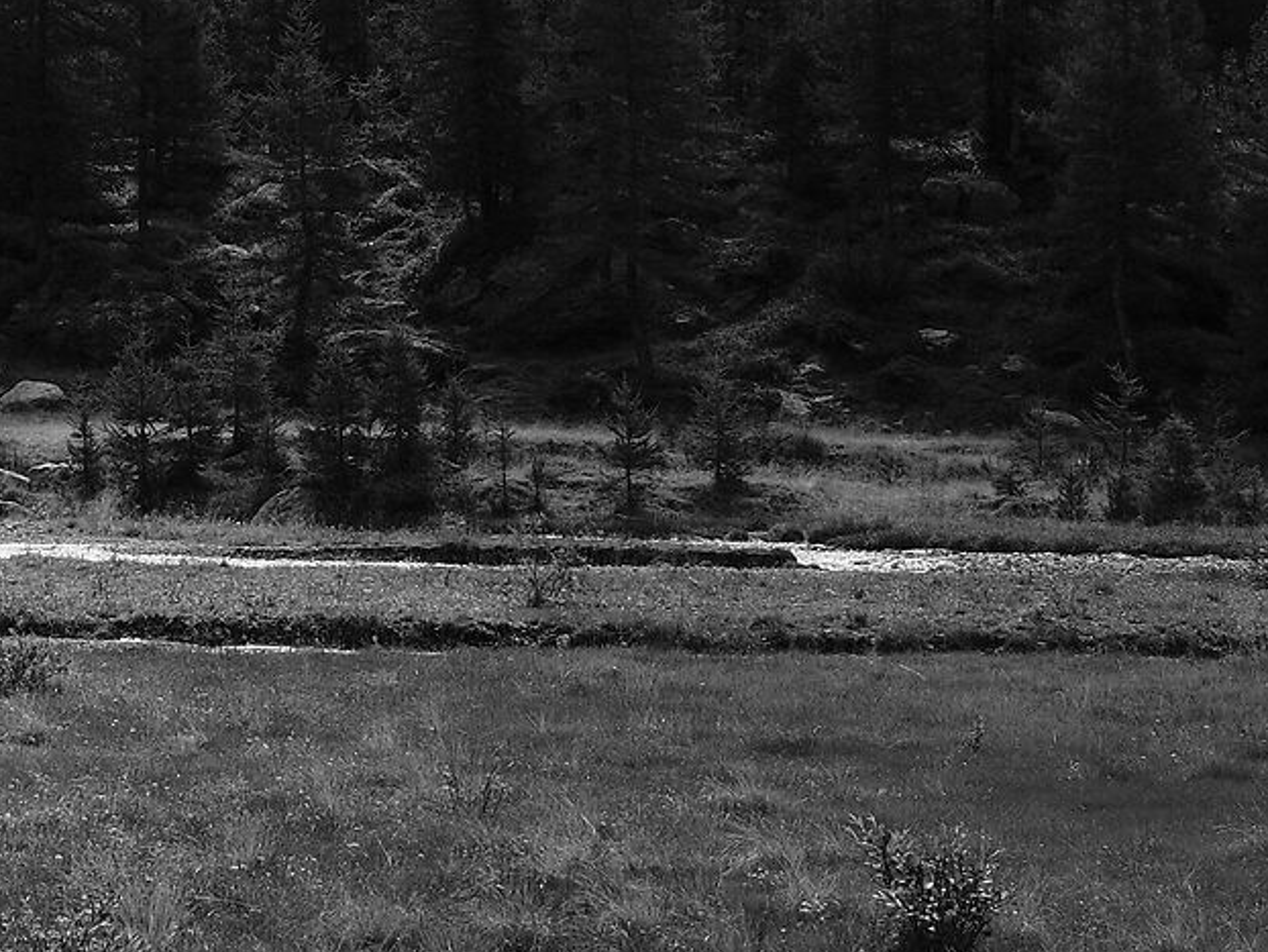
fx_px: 4214
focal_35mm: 115
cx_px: 287
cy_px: 395
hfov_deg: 17.0
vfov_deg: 12.9
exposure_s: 1/160
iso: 250
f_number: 8
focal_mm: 20.8
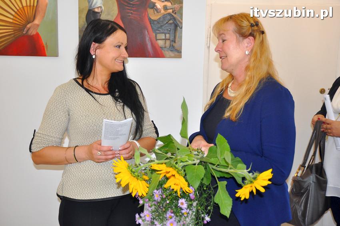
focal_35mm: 36
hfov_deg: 53.2
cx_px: 170
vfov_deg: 36.8
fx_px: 340
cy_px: 113
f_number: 4
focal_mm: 24
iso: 800
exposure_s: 1/60
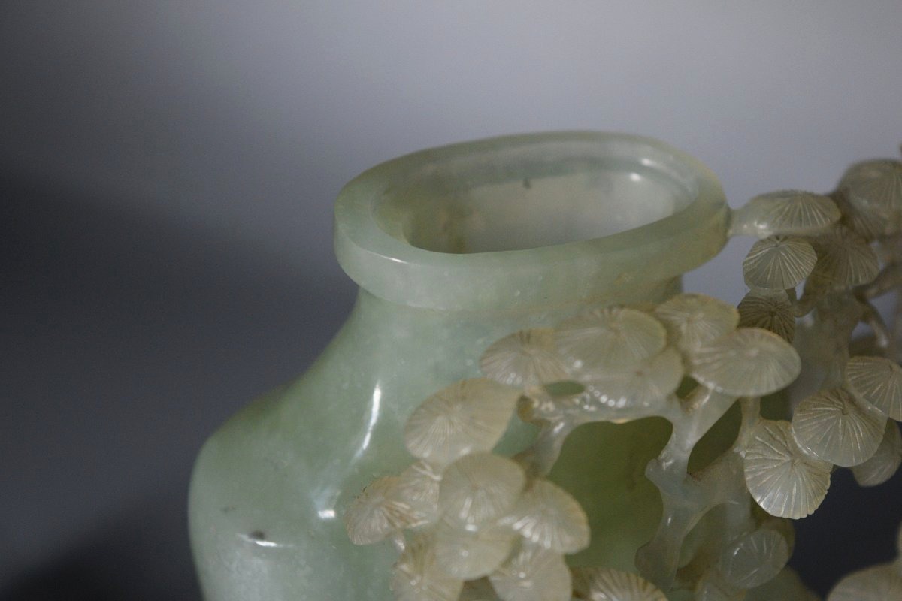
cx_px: 451
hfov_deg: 24.6
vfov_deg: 16.6
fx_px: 2067
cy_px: 300
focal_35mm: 82
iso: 1600
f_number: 5.6
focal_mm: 55
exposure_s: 1/125
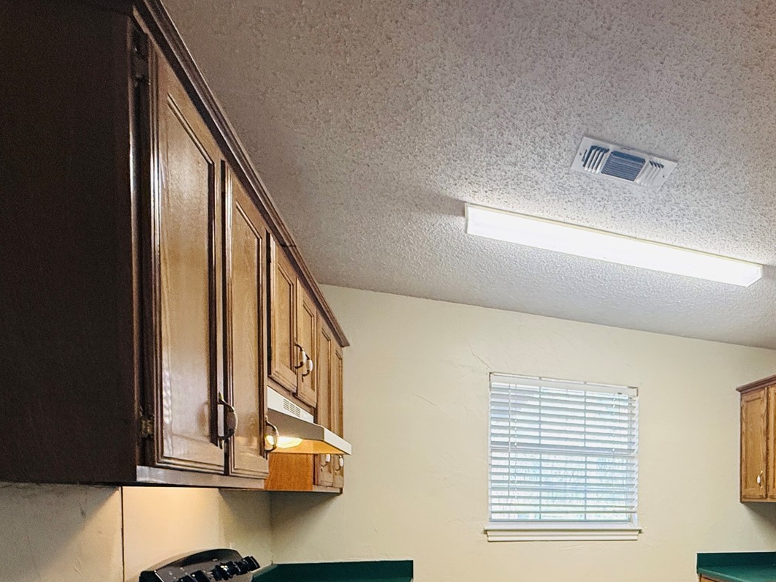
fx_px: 605
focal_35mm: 27
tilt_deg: -1.0
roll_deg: +0.0
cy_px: 521
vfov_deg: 46.4
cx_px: 718
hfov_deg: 55.4
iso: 250
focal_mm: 2.22
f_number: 2.2
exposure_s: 1/120
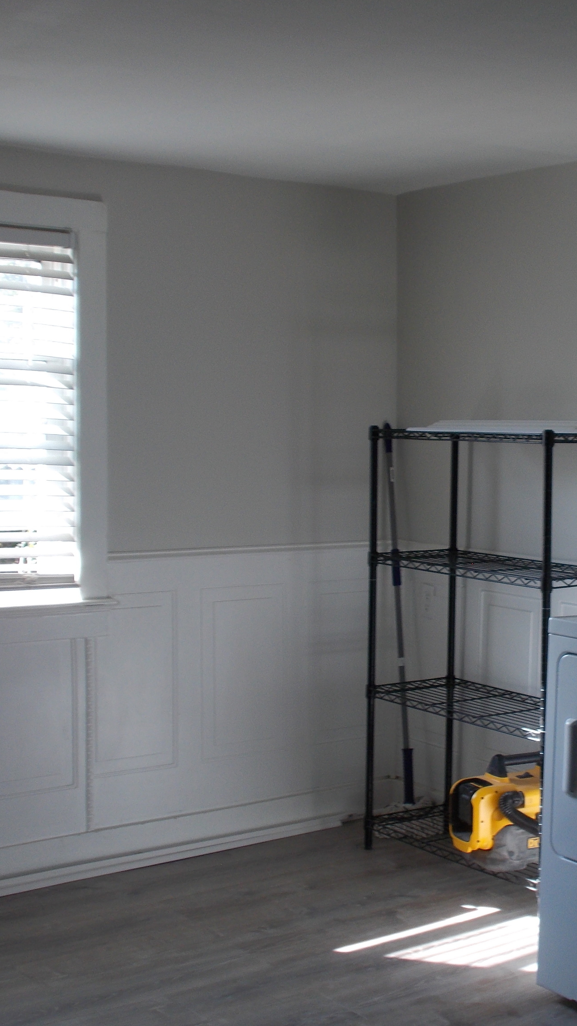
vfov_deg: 36.6
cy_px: 511
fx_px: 1550
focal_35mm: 57
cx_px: 542
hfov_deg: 20.6
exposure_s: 1/30
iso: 80
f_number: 3.9
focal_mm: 6.9
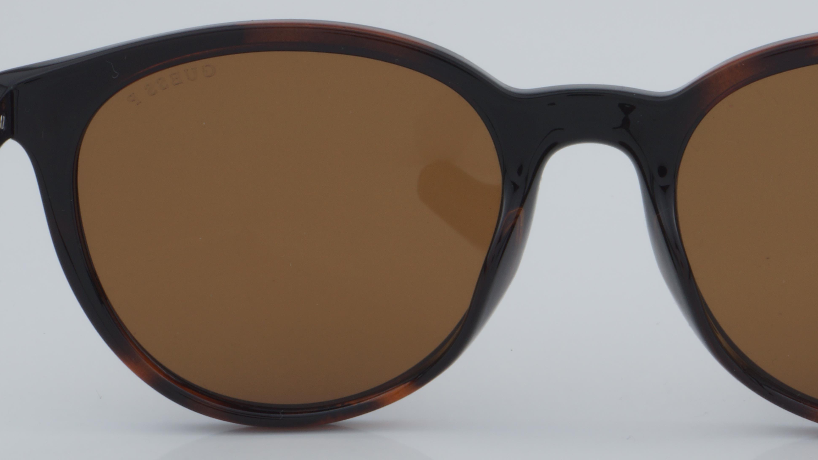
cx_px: 594
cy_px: 239
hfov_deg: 17.5
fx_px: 2646
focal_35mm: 122
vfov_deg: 9.9
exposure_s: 1/4
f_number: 32
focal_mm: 50
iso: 100
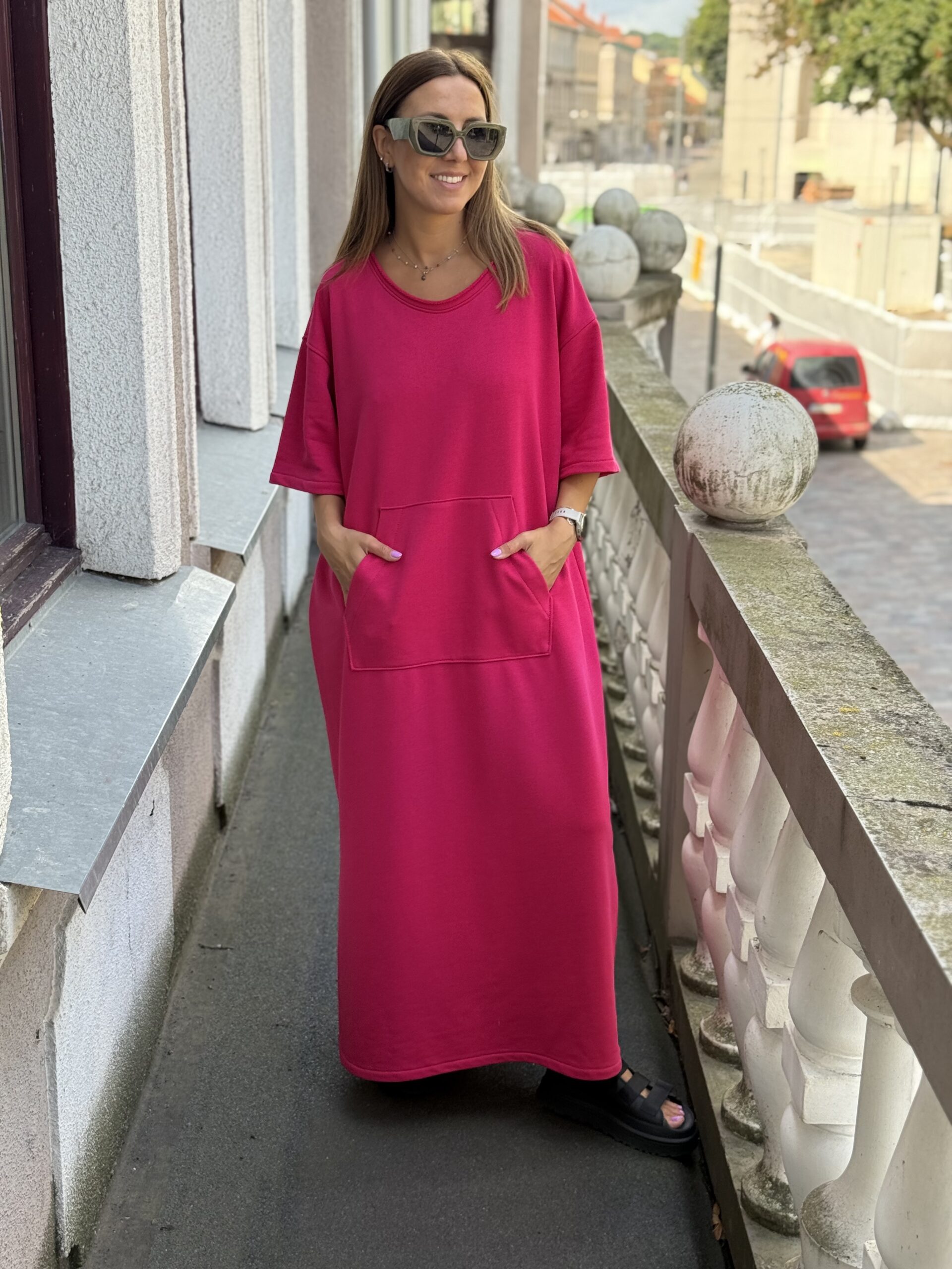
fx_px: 1760
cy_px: 634
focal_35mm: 48
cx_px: 476
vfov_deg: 39.7
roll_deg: -1.2
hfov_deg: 30.3
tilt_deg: -15.2
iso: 64
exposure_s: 1/447
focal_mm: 6.76
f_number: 1.78
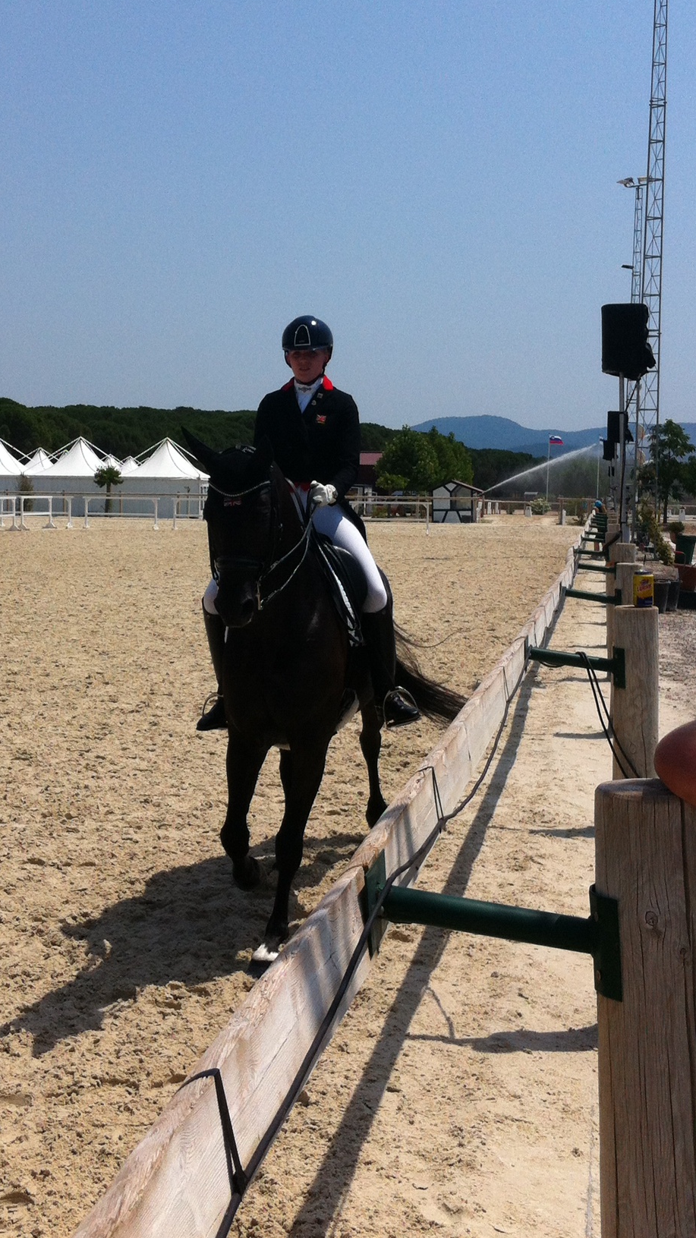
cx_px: 276
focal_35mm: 48
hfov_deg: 24.9
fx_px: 1575
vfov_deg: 42.8
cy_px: 531
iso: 80
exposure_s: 1/3352
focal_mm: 3.85
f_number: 2.8
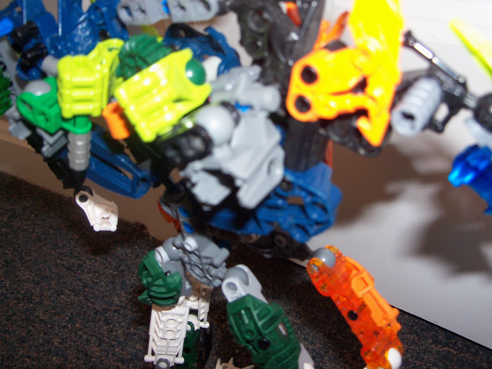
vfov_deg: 40.7
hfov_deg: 52.6
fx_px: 497
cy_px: 184
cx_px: 246
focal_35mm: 35
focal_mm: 6.3
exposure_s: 1/30
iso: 100
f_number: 3
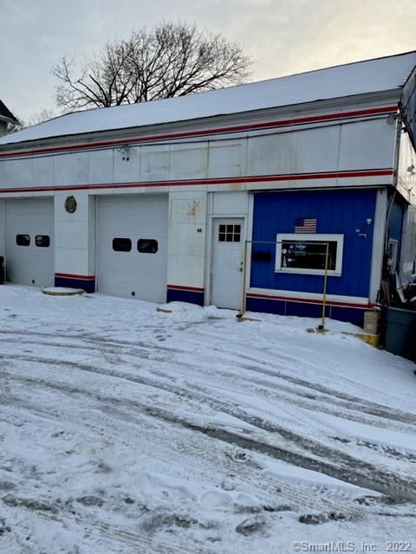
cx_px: 208
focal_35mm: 26
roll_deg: -1.8
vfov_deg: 67.3
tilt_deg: -4.3
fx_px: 417
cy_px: 277
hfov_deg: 53.1
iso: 50
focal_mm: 5.1
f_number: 1.6
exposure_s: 1/1404
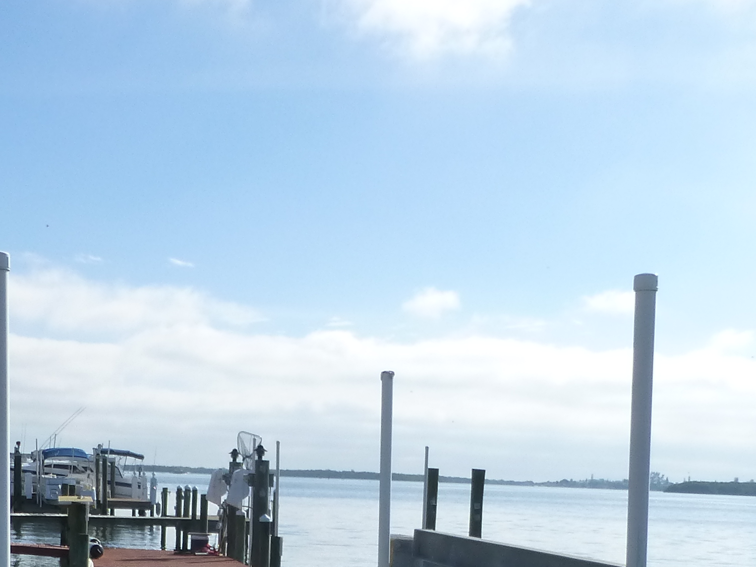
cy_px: 725
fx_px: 1485
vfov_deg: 19.9
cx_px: 256
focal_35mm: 68
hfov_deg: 28.4
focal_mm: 4.3
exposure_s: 1/1600
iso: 160
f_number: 4
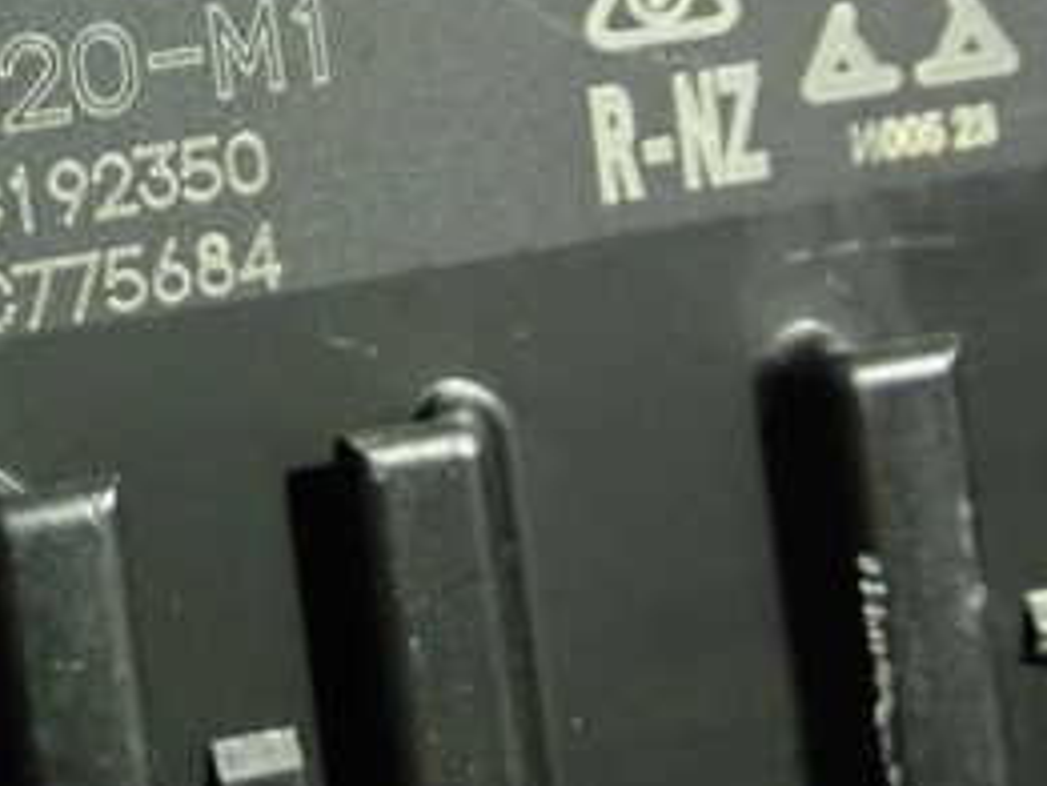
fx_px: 3752
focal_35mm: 124
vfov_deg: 11.9
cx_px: -24
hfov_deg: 15.6
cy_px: 80
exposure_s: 1/25
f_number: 3.3
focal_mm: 9.65
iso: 800
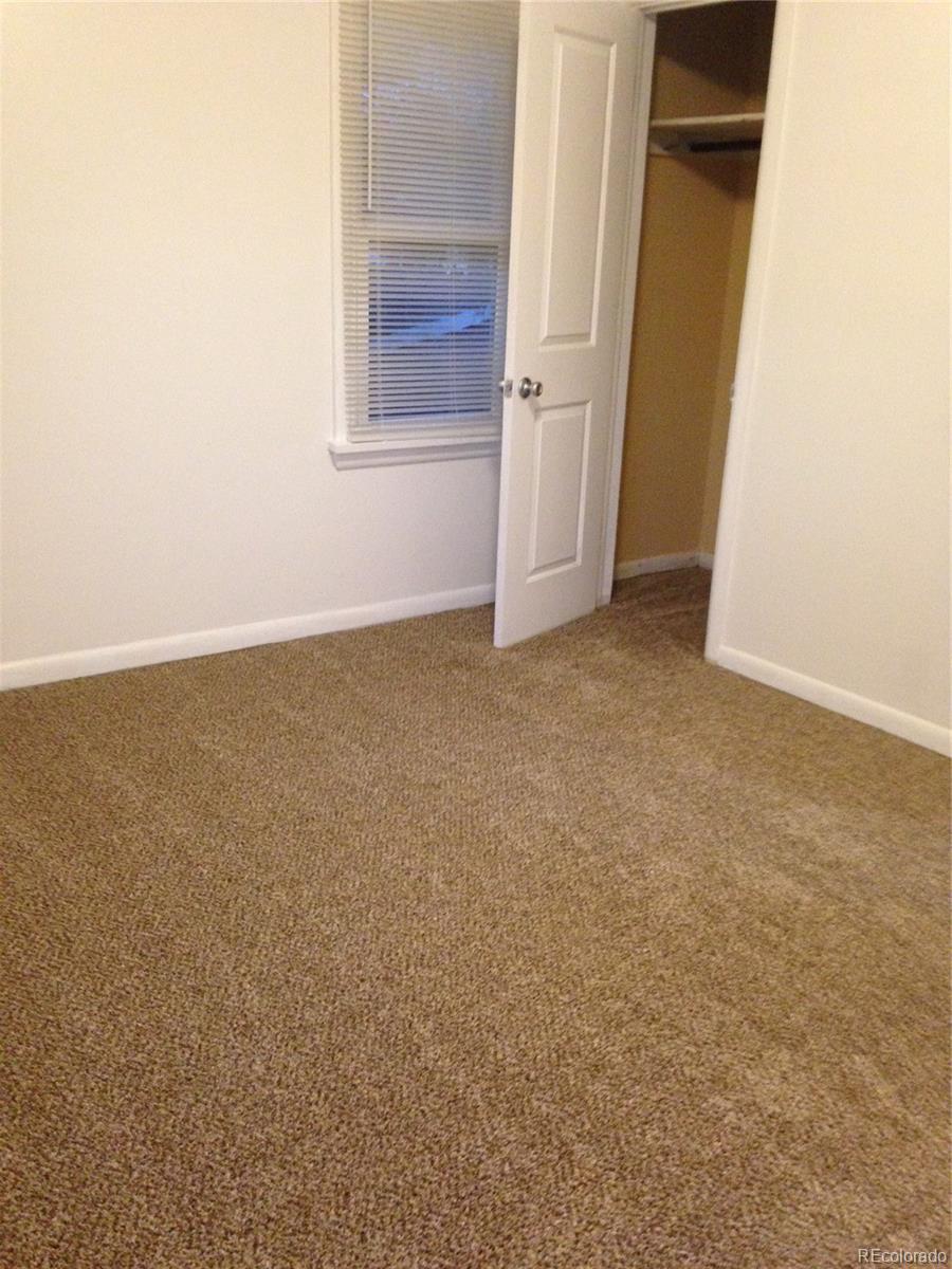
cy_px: 634
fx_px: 1210
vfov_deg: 55.4
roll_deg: -2.9
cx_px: 476
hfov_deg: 42.9
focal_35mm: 33
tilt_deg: -20.3
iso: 320
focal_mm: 4.12
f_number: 2.4
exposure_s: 1/20
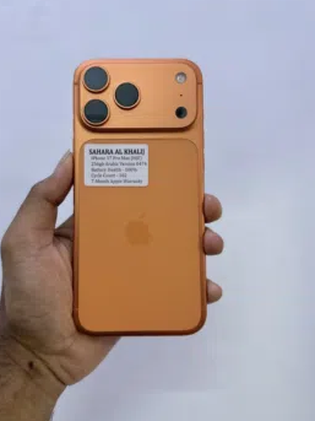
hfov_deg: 49.6
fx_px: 340
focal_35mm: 28
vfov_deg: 63.4
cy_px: 198
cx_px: 136
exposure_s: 1/100
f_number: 1.78
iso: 100
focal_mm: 6.86
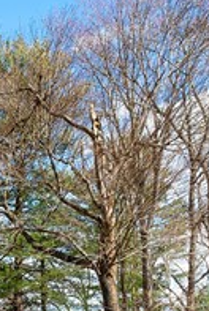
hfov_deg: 14.7
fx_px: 764
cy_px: 297
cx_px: -86
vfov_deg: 22.4
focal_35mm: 88
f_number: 10
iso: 100
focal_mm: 16
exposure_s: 1/80
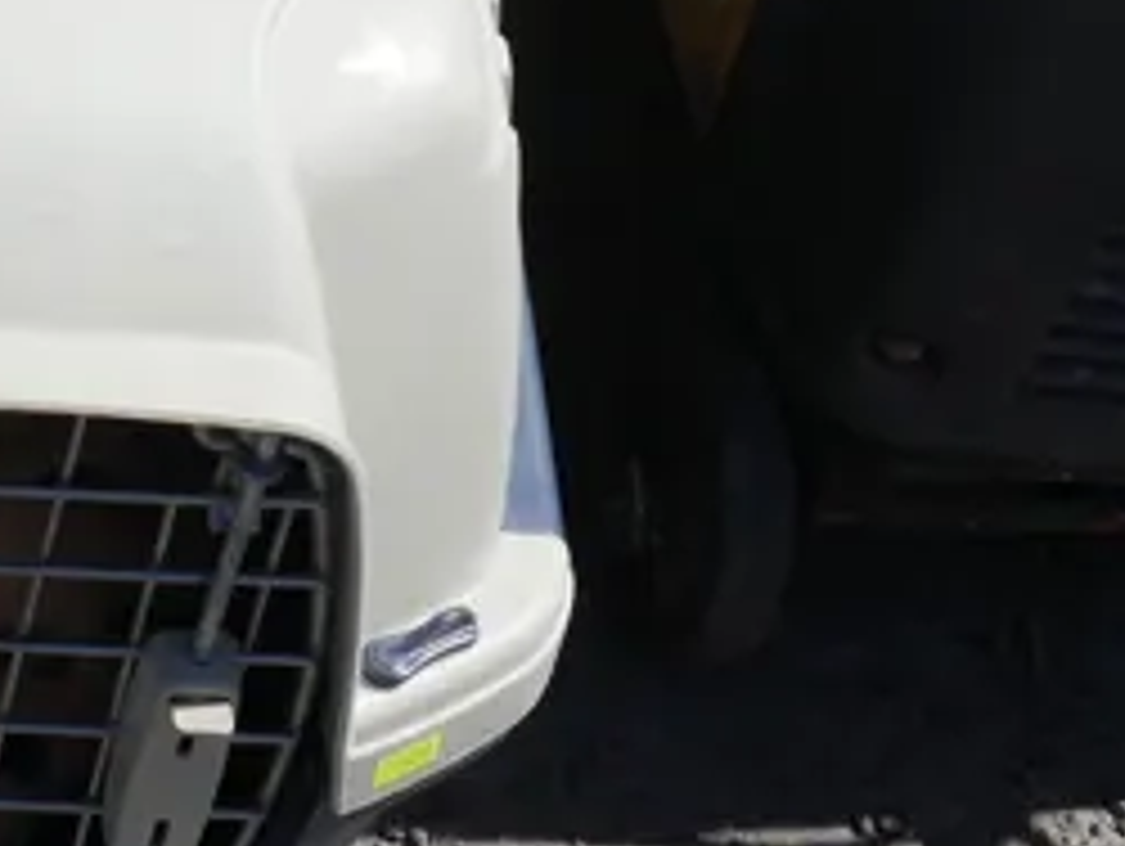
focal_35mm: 131
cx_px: -742
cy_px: -47
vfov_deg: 11.2
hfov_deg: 13.8
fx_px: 4262
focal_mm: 16
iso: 200
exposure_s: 1/640
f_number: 8
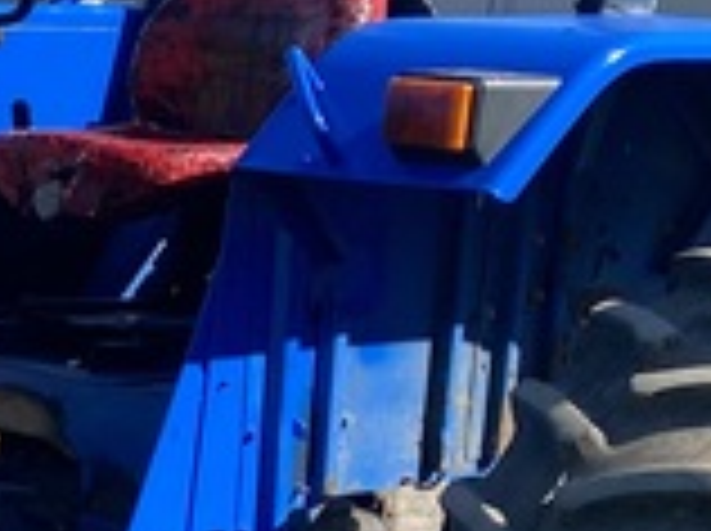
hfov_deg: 13.6
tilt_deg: -10.4
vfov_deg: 11.1
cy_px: 508
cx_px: -500
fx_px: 2707
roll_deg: -3.7
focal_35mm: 132
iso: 32
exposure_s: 1/1464
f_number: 1.8
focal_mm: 4.25
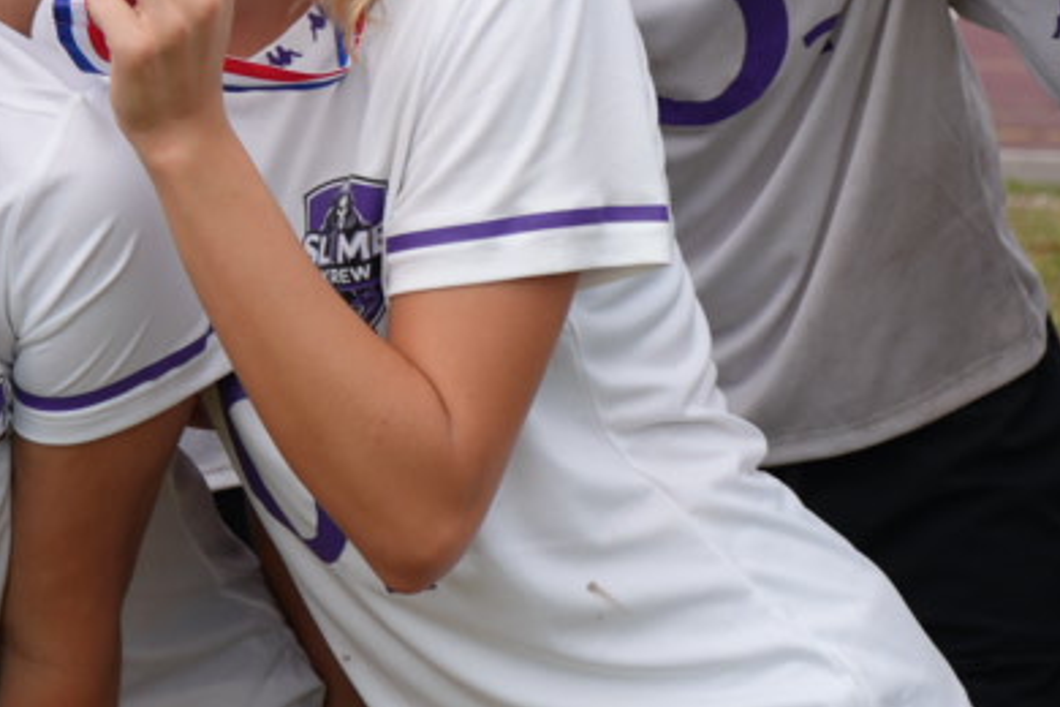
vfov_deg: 7.8
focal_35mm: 174
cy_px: -152
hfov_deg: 11.8
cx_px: 307
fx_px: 5123
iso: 100
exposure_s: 1/800
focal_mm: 42
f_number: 4.5
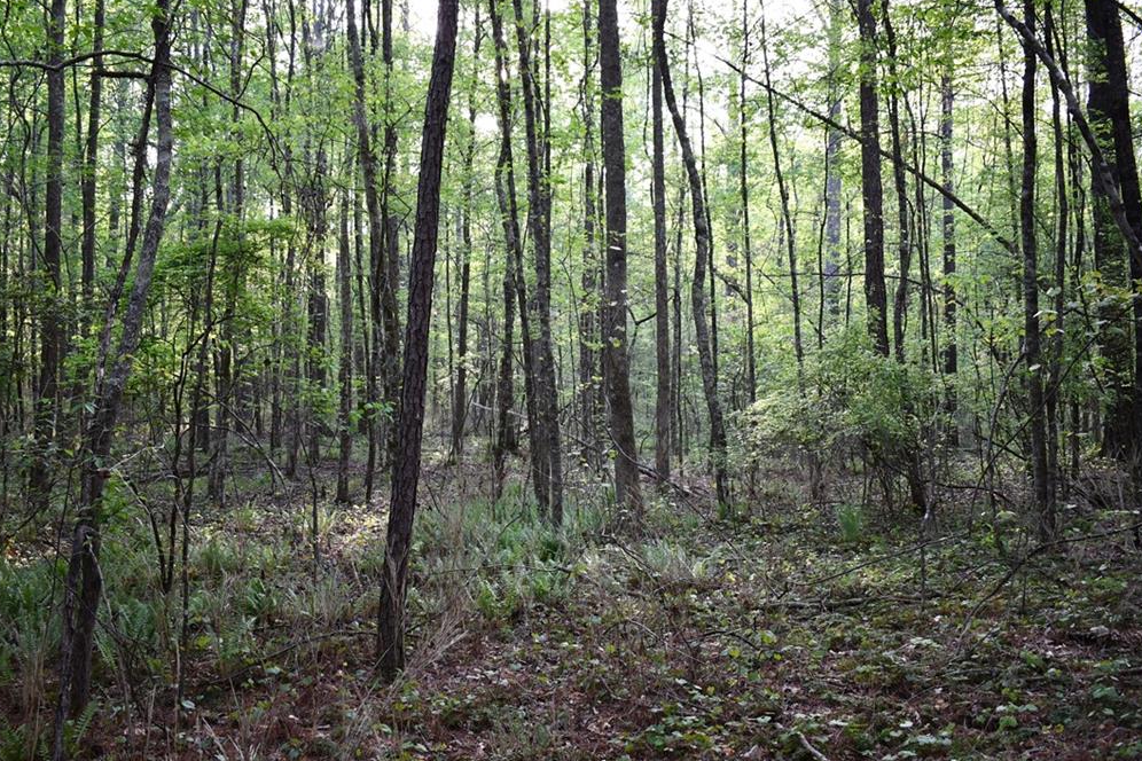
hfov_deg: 51.9
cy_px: 382
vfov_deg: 35.9
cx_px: 569
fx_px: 1174
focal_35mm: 37
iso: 800
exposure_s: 1/160
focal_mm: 18
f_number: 3.5
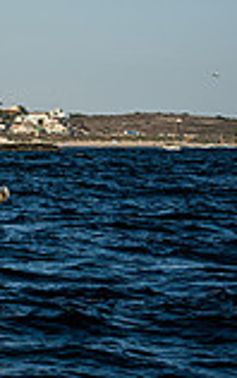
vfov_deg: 10.2
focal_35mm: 202
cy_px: -61
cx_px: -407
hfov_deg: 6.1
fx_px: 2084
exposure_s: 1/1250
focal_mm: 54
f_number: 5.6
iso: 100
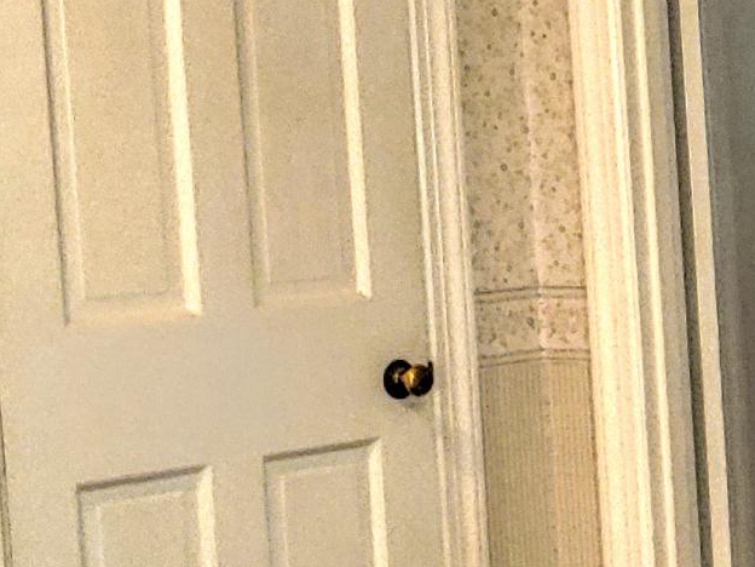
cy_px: 325
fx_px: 2726
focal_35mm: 125
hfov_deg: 13.6
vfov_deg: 11.9
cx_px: 1474
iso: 100
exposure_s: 1/24
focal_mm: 4.3
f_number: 1.5
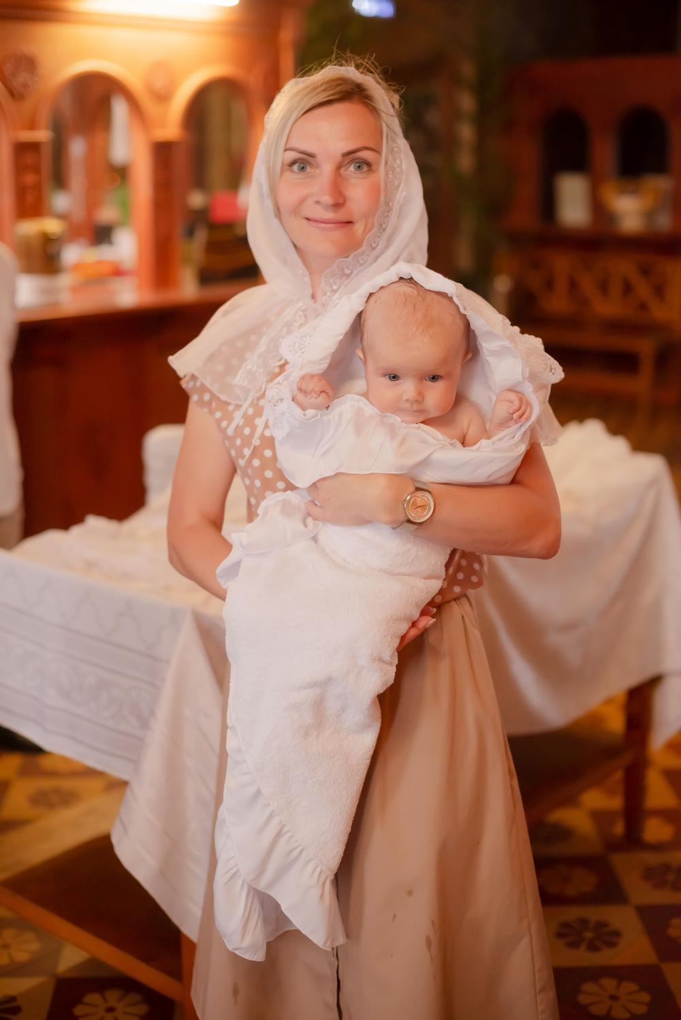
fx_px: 1417
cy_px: 510
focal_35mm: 50
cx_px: 340
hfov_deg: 27.0
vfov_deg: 39.6
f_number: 2.2
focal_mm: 50
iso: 2000
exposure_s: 1/200
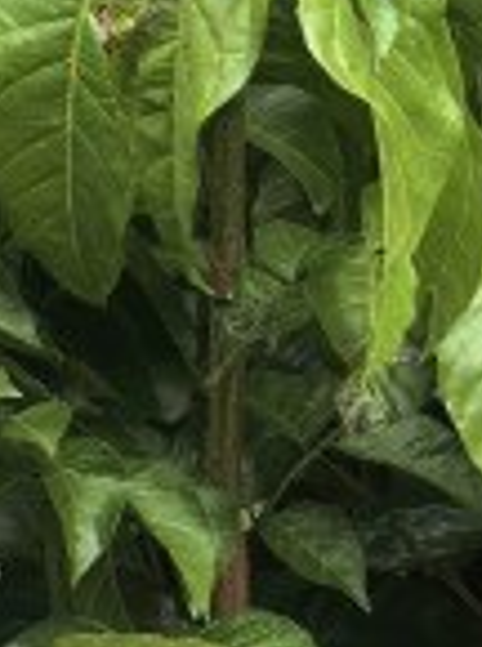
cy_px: 819
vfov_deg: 11.0
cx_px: 982
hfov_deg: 8.0
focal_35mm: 177
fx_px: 3301
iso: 320
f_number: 2
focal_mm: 5.75
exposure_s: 1/842
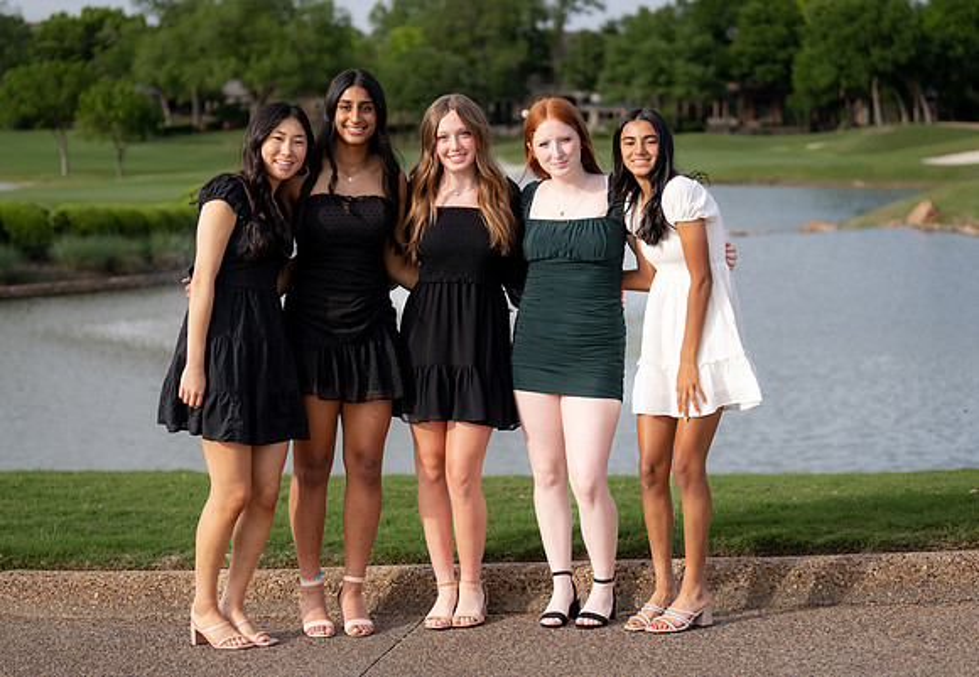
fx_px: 2005
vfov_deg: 19.2
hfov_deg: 27.4
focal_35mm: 73
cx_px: 490
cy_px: 338
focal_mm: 70
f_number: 2.8
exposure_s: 1/800
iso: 100
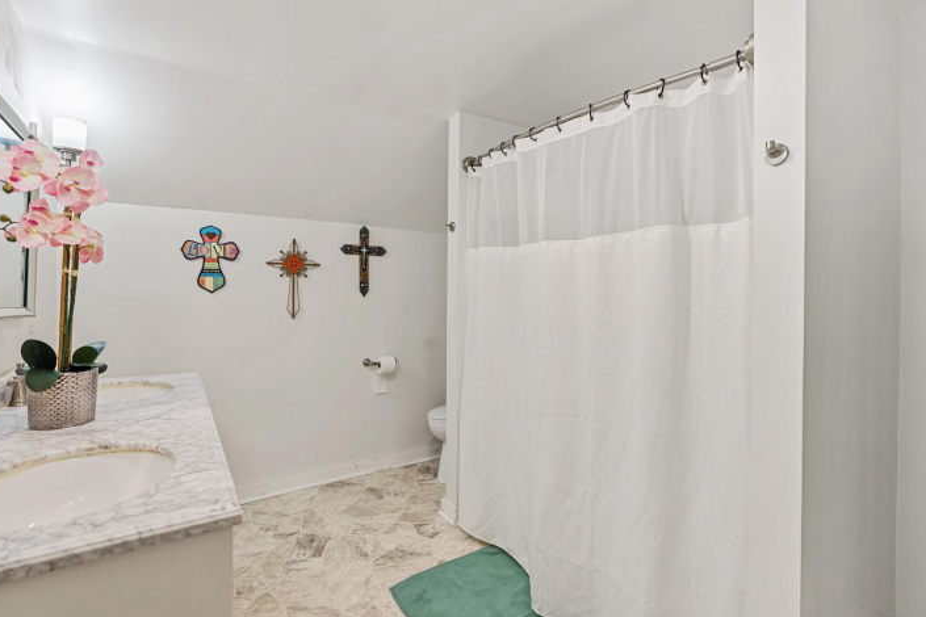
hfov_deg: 93.3
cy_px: 307
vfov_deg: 70.4
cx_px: 474
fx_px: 437
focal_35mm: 17
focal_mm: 16
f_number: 2.8
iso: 100
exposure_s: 1/10
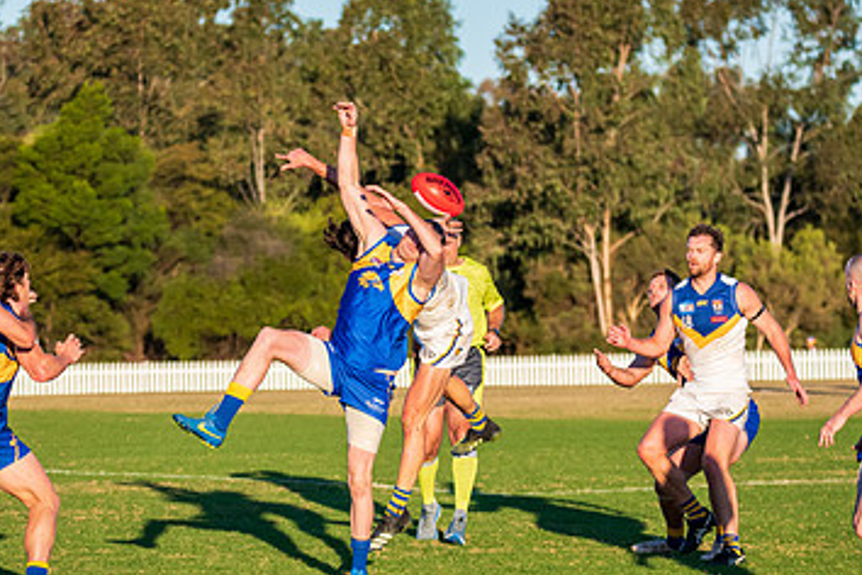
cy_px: 281
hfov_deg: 8.4
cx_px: 436
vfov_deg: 5.6
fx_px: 5890
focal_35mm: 246
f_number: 6.3
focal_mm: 150
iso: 1000
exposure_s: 1/2500
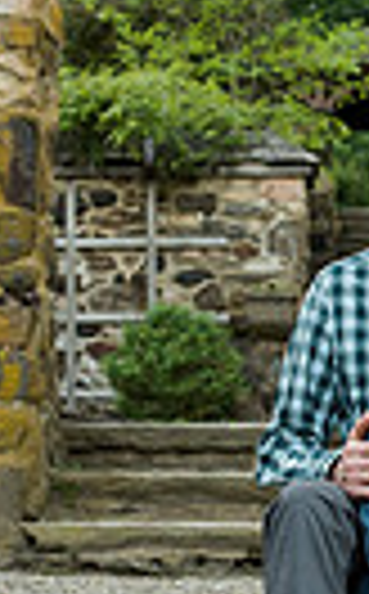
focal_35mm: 148
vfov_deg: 14.2
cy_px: 302
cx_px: 454
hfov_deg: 8.7
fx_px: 2392
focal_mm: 32
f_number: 4
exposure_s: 1/160
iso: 800
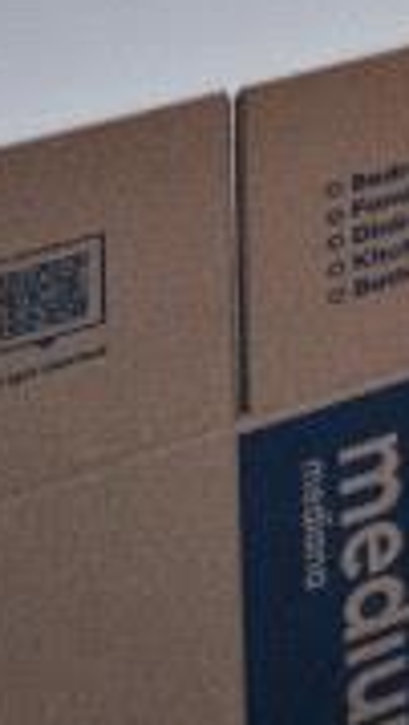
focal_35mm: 123
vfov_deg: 13.1
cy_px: -1009
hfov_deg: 5.4
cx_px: 2365
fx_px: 2366
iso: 200
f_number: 4.5
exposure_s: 1/80
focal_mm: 14
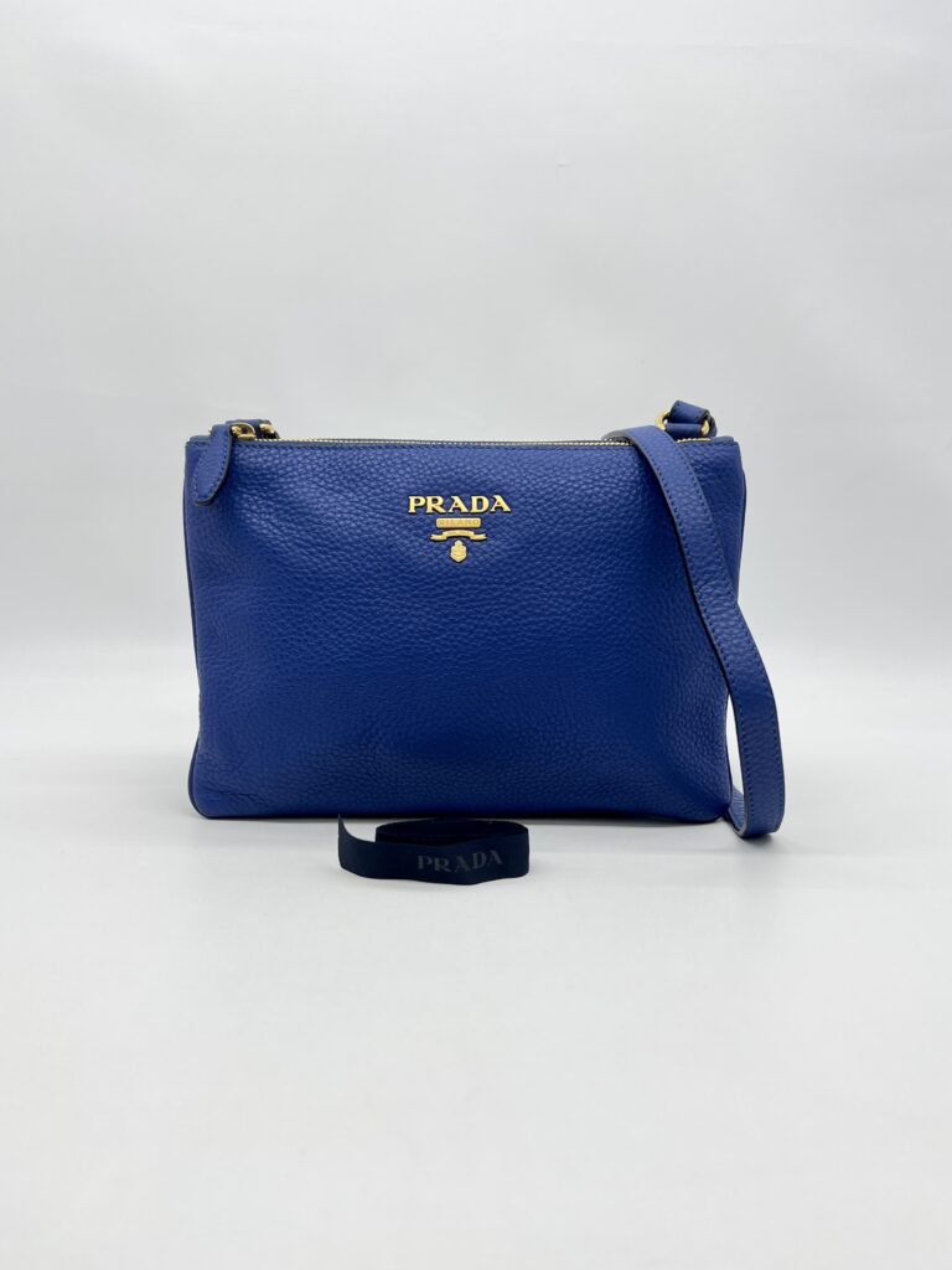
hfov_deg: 53.1
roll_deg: -0.6
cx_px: 476
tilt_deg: -6.9
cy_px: 635
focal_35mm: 26
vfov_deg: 67.3
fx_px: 953
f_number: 1.5
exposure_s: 1/166
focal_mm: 5.7
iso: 40
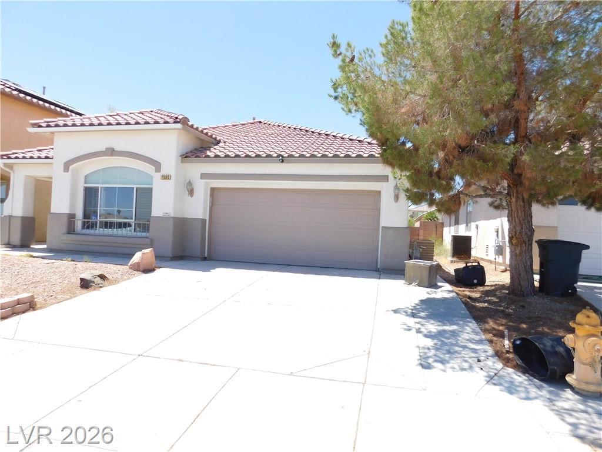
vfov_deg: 58.9
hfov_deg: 73.9
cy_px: 226
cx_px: 301
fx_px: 400
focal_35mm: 23
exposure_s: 1/800
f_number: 3
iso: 125
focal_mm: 4
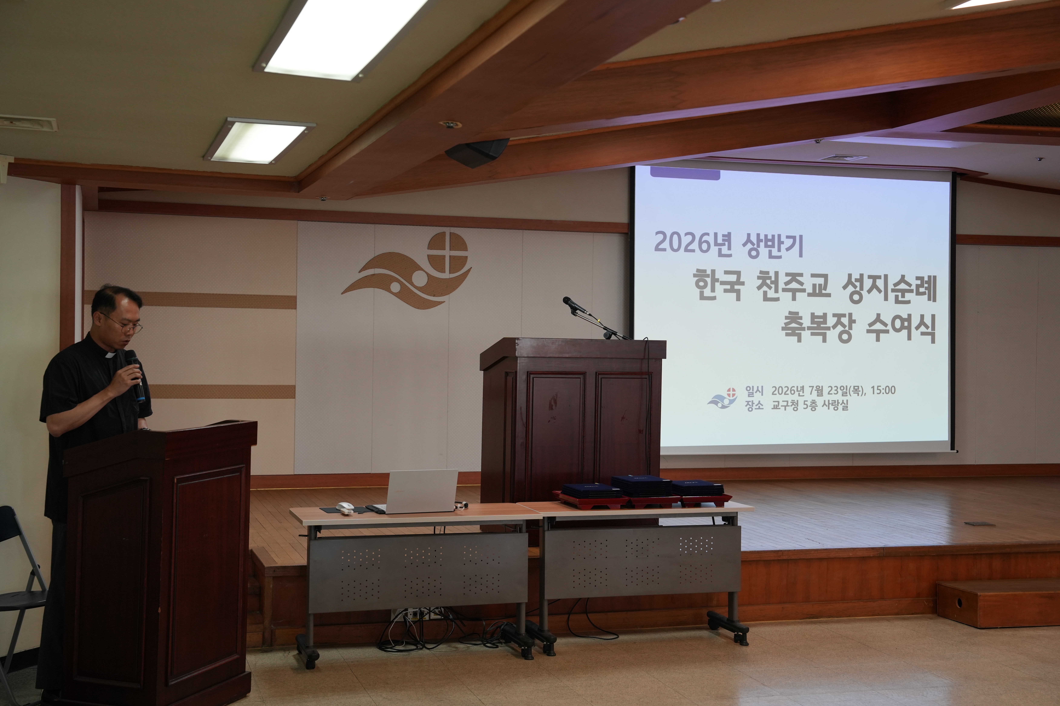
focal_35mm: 47
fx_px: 1384
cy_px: 353
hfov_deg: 41.9
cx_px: 530
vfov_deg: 28.6
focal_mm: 47
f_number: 4.5
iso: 1000
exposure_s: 1/125
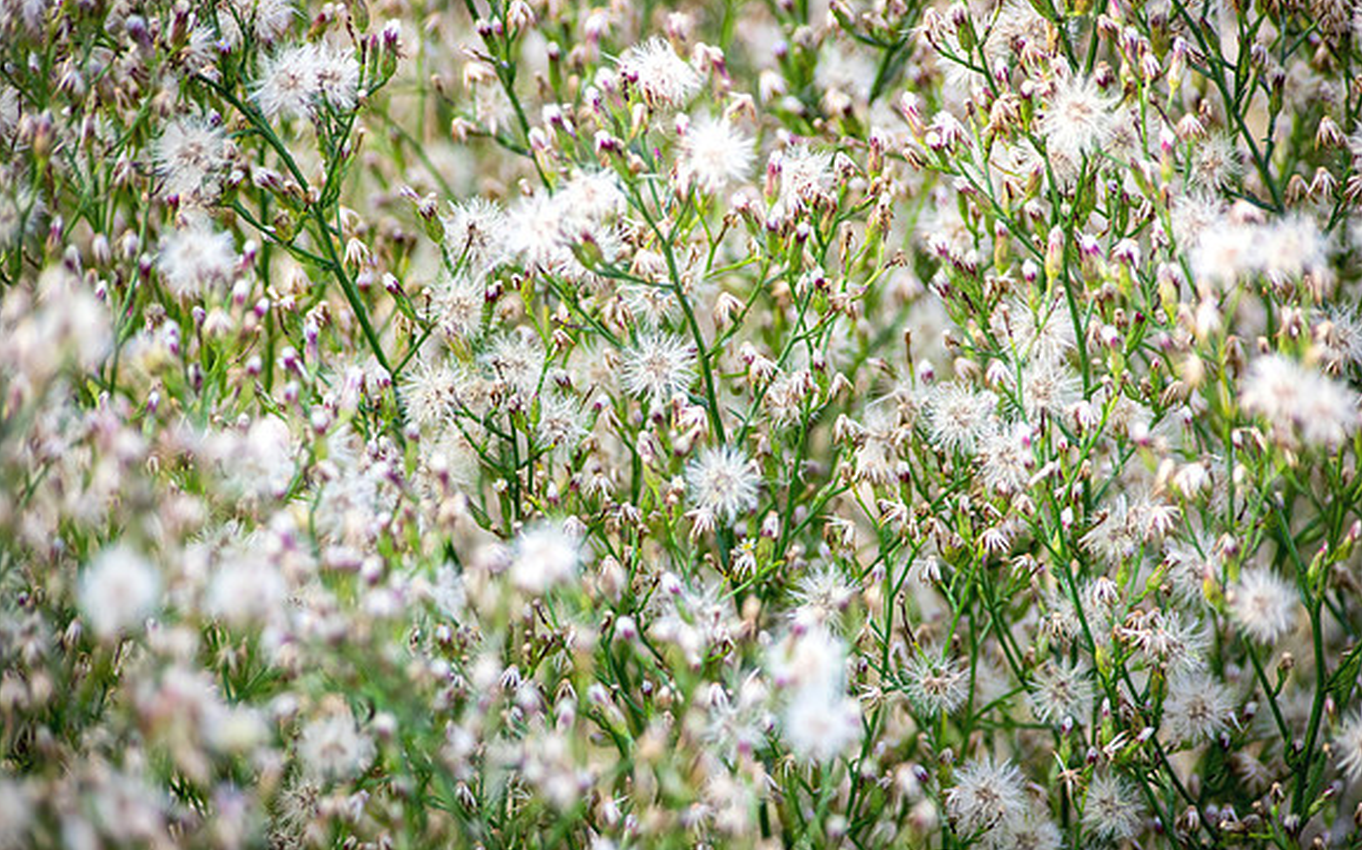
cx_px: 681
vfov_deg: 7.1
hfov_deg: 11.4
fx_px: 6829
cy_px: 440
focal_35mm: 184
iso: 560
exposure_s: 1/350
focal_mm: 120
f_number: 5.6
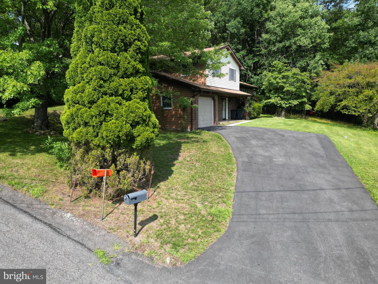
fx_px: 262
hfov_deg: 71.6
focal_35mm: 24
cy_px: 142
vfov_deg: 56.8
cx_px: 189
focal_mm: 6.72
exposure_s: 1/1250
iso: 100
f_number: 1.7
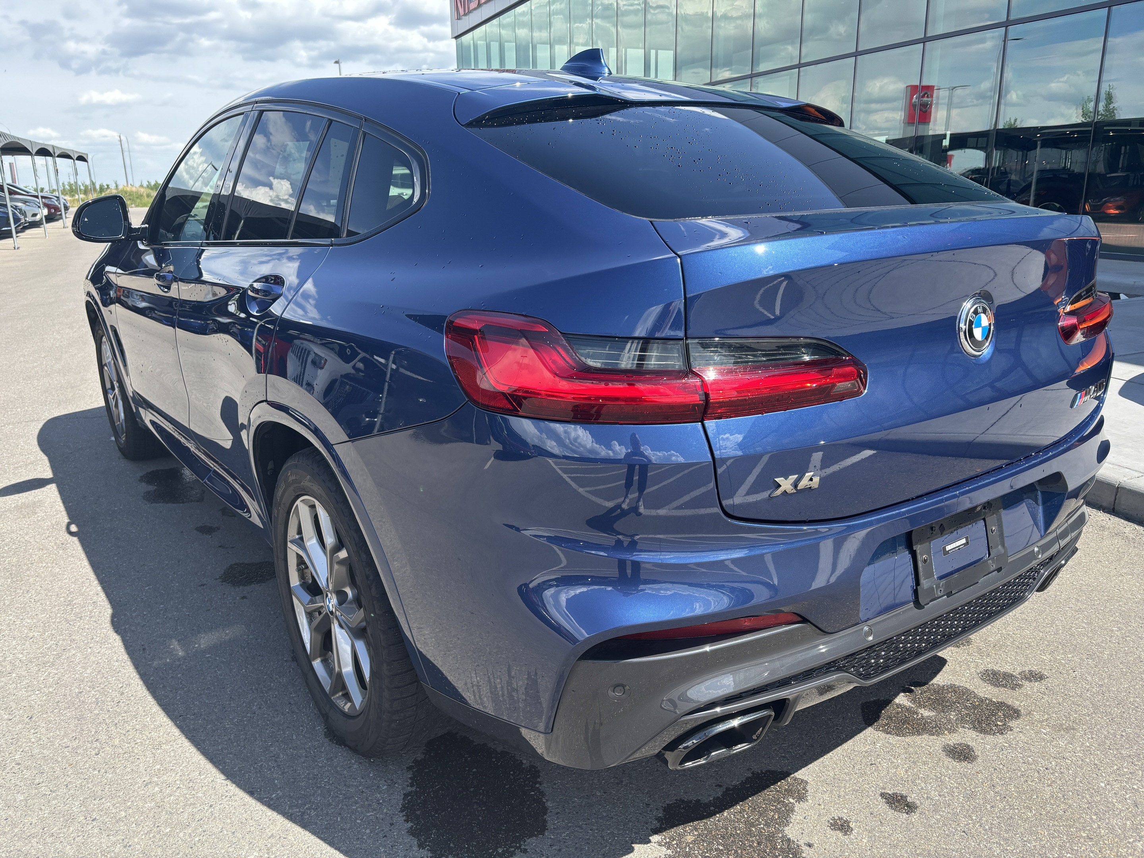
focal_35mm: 26
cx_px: 572
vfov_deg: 53.1
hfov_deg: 67.3
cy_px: 429
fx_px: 859
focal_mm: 5.96
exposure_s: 1/1016
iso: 50
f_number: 1.6
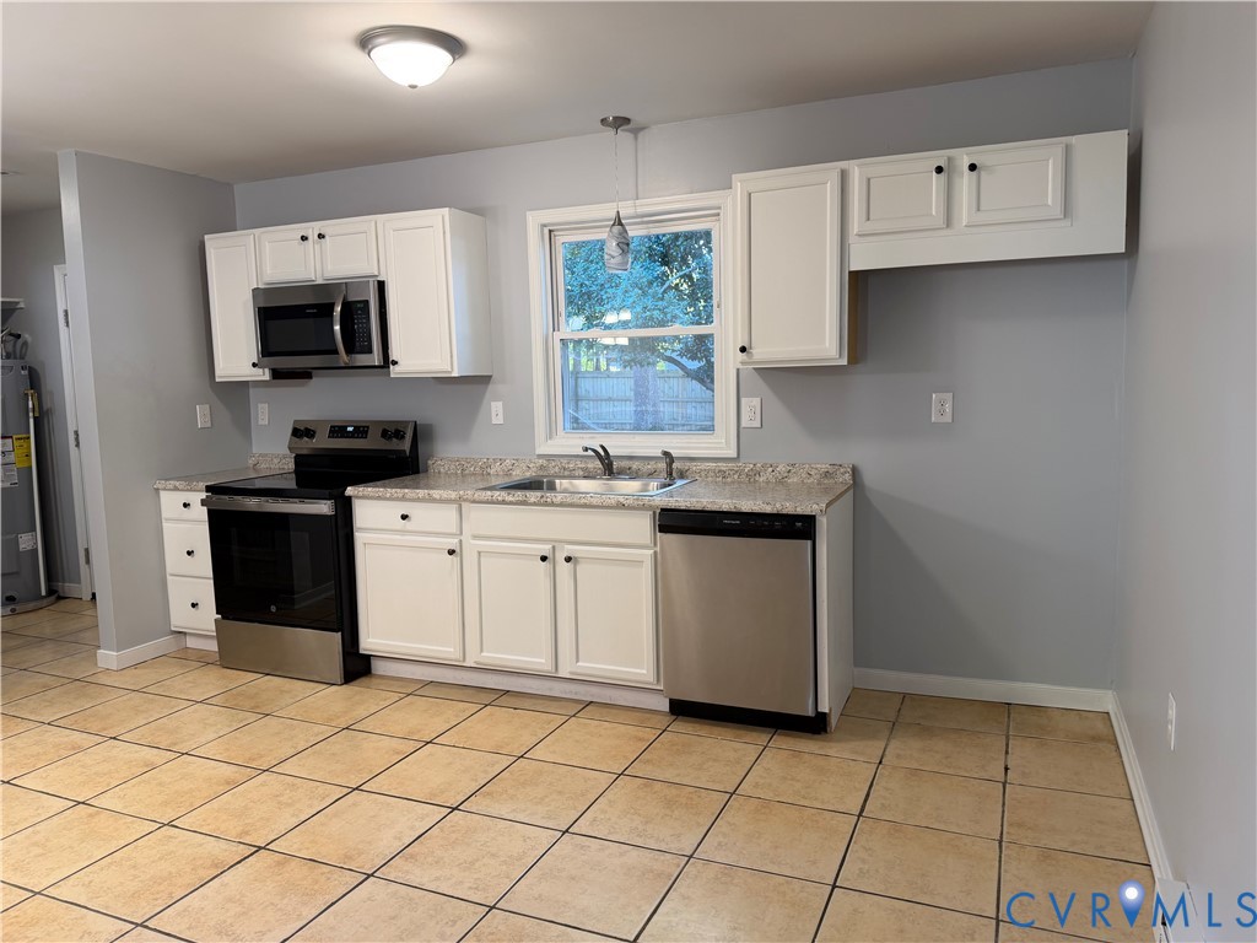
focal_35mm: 24
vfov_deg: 56.8
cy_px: 472
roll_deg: +1.4
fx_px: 872
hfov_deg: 71.6
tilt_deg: -7.0
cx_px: 628
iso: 125
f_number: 1.78
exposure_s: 1/60
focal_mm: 6.76
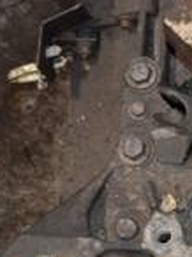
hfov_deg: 8.2
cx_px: 252
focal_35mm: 178
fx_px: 1320
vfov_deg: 11.1
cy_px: 42
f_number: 5
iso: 800
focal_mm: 30
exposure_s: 1/60
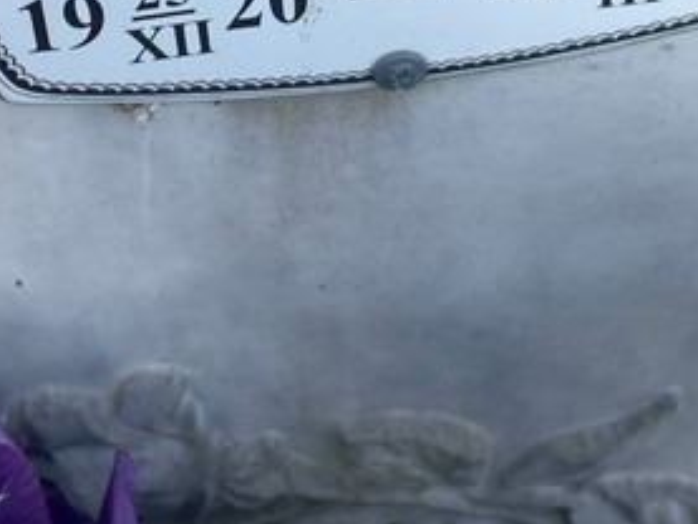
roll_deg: -1.7
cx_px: 295
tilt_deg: -37.2
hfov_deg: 25.9
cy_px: -149
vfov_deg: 18.4
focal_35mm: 75
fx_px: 1513
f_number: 1.6
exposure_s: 1/317
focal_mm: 4.2
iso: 32
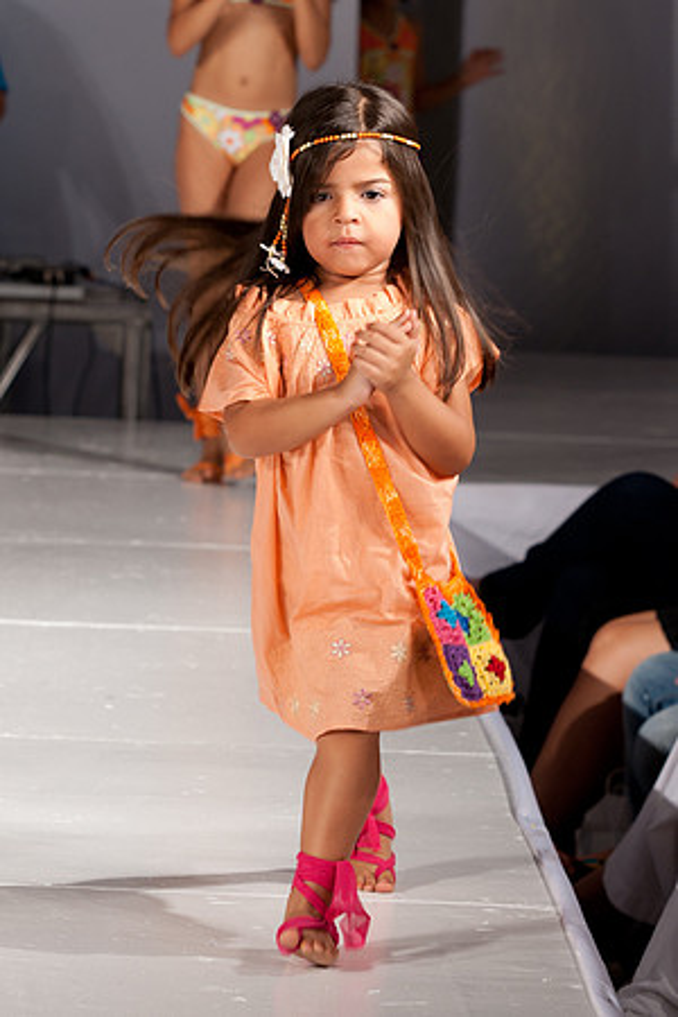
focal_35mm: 105
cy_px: 508
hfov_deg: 13.0
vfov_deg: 19.5
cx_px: 339
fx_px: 2966
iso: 200
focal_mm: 105
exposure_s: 1/125
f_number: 5
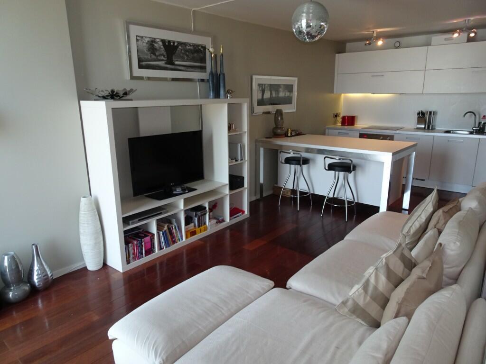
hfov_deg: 71.6
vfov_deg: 56.8
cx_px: 243
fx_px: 337
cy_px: 182
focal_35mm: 24
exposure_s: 1/30
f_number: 3.5
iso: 100
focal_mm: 4.1
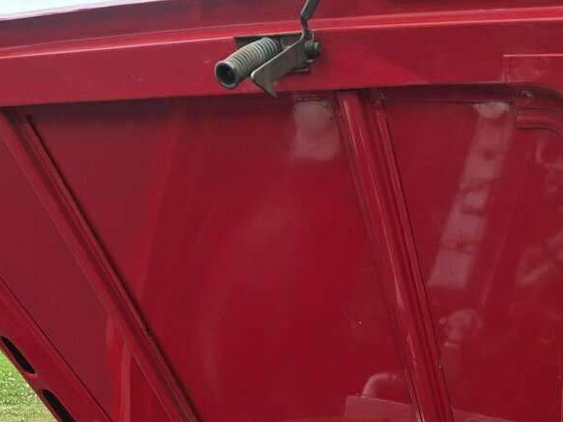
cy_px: 430
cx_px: 394
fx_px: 764
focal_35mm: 47
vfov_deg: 28.8
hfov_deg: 39.7
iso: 80
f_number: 1.8
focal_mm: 5.4
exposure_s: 1/964
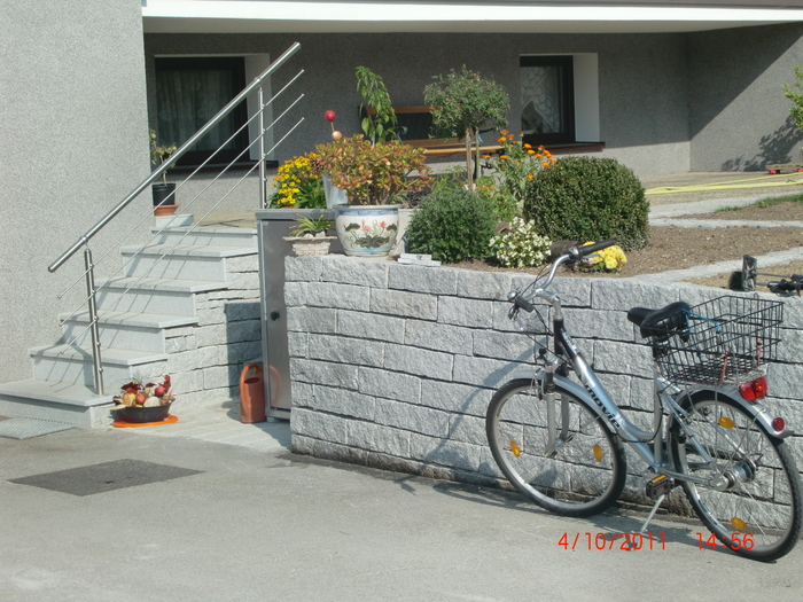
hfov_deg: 24.7
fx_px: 1833
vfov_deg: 18.7
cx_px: 402
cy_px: 301
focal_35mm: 79
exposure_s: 1/500
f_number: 4.6
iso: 64
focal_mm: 13.9
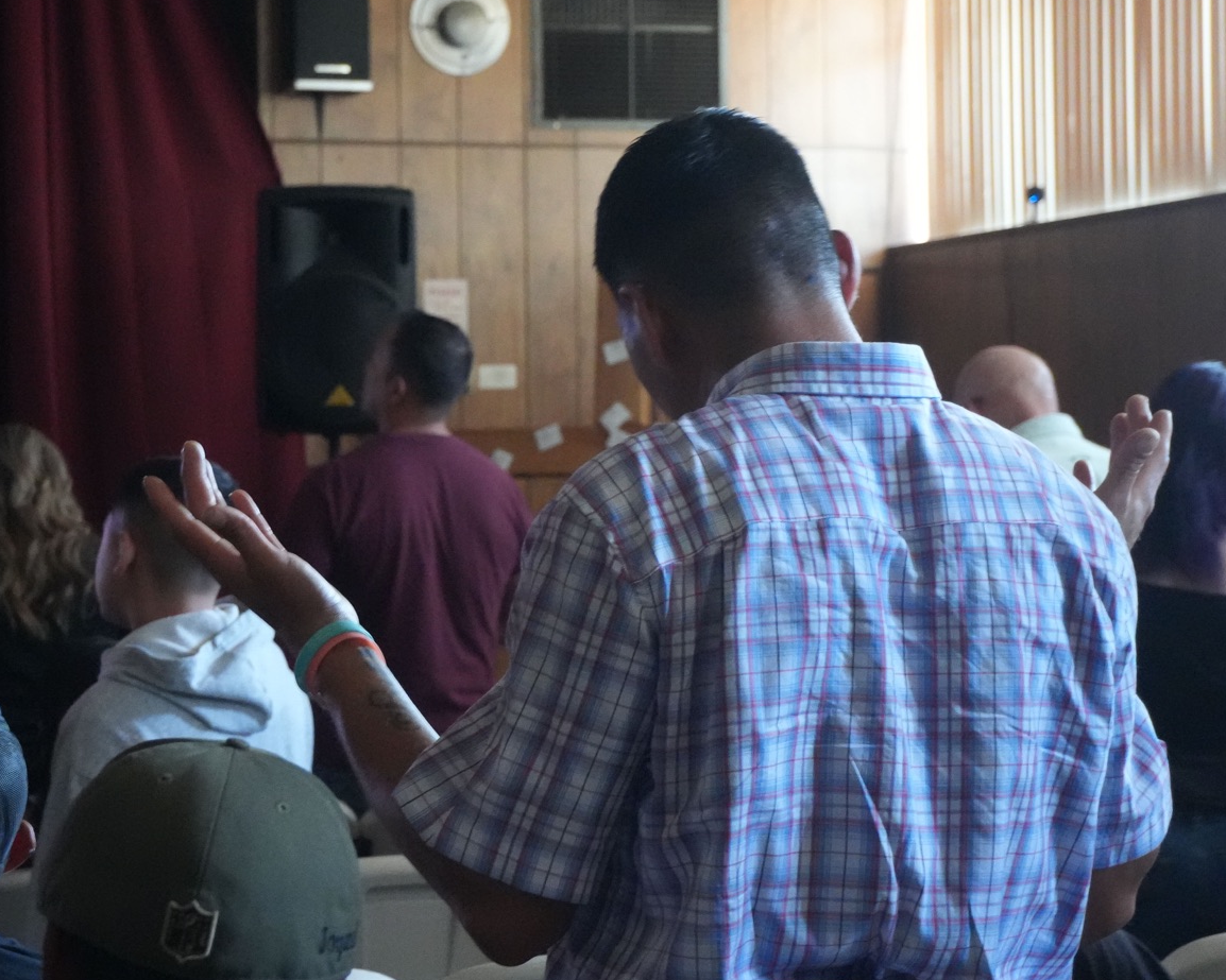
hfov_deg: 18.9
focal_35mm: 101
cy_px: 434
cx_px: 391
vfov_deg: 15.2
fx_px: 3664
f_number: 5.6
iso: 6400
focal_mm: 46
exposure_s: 1/20
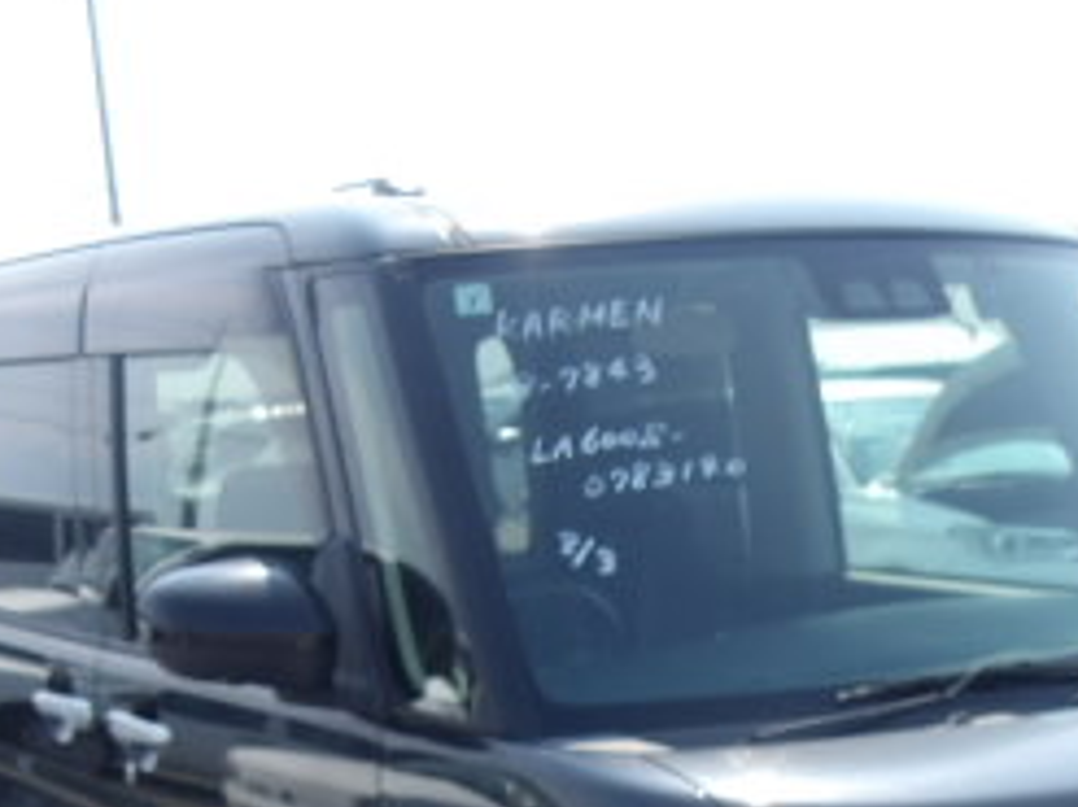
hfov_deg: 27.6
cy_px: 947
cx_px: 716
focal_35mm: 70
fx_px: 2179
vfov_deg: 19.8
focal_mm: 4.9
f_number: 10.4
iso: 100
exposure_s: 1/60
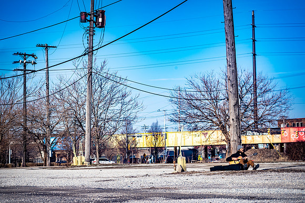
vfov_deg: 12.3
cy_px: 101
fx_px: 945
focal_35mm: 111
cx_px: 158
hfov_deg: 18.3
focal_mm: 105
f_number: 9
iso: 125
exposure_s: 1/320
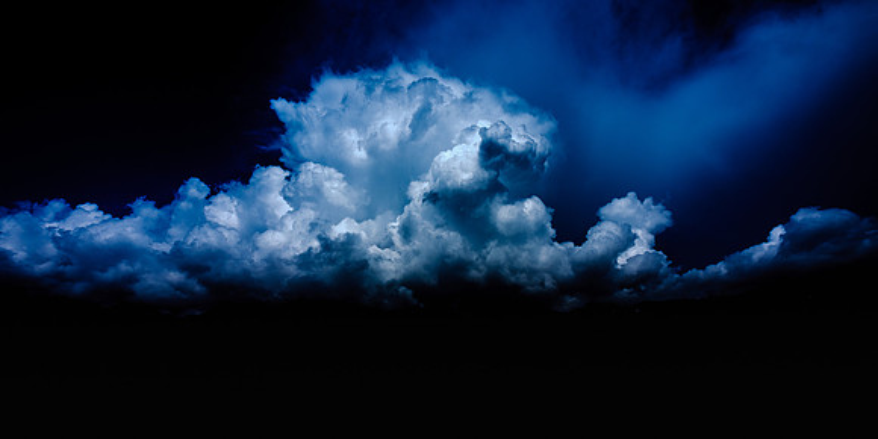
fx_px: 366
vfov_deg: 61.8
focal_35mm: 16
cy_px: 245
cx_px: 439
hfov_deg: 100.4
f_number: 8
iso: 160
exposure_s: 1/400
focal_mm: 10
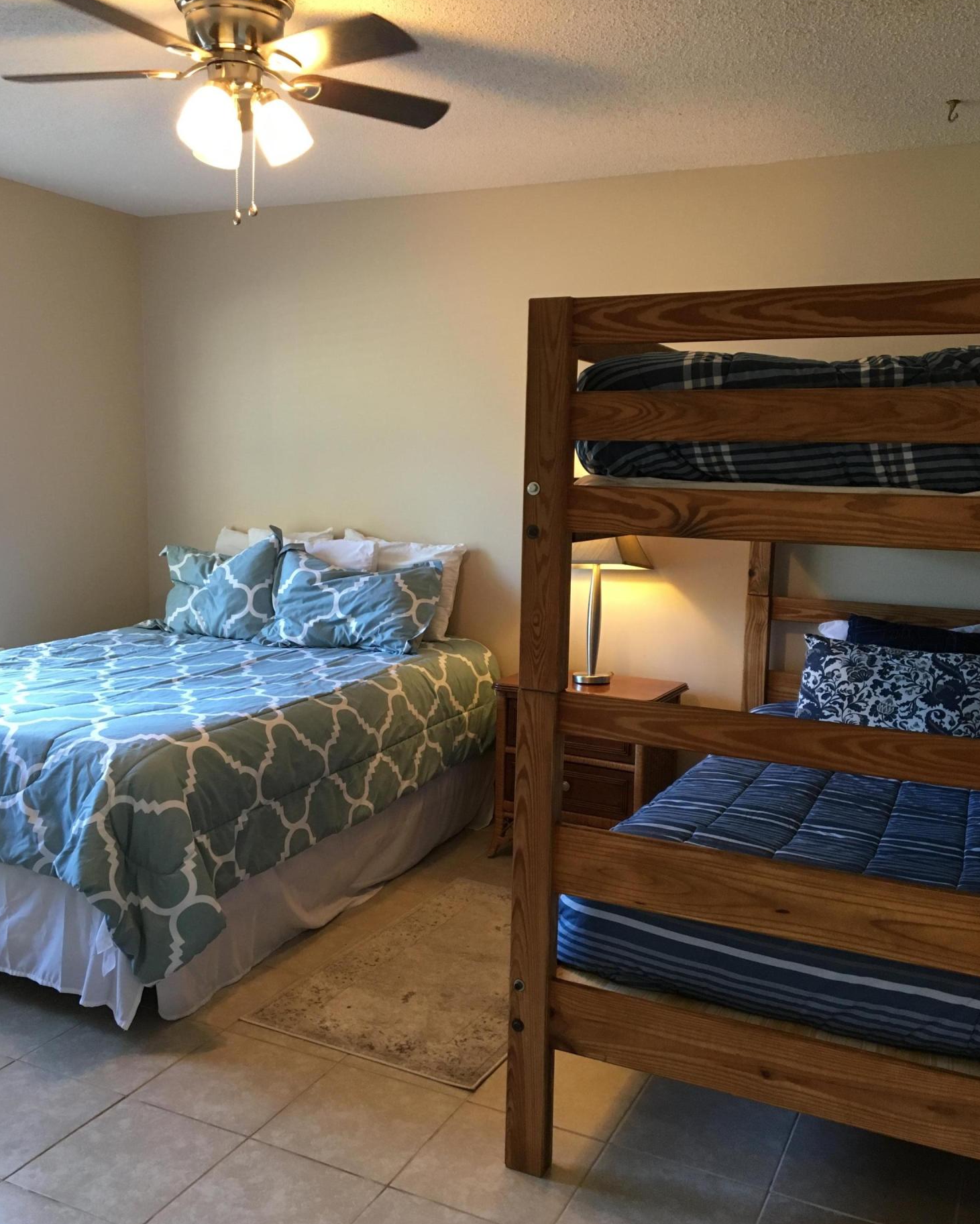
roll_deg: -0.3
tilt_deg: -7.2
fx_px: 1124
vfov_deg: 57.2
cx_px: 490
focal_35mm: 31
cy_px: 607
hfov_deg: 47.1
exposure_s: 1/30
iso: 125
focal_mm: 4.15
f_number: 2.2
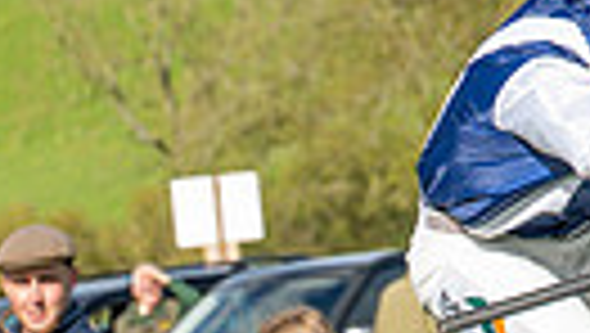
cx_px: 817
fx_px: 8864
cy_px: 675
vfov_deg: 2.1
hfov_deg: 3.8
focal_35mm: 566
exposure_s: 1/1600
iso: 250
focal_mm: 70
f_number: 4.5
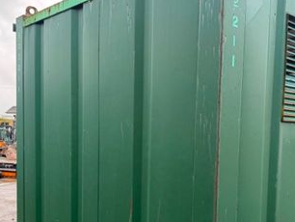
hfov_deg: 40.2
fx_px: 401
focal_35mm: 47
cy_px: 169
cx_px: 178
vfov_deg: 30.4
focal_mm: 6.76
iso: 100
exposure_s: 1/1192
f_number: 1.78
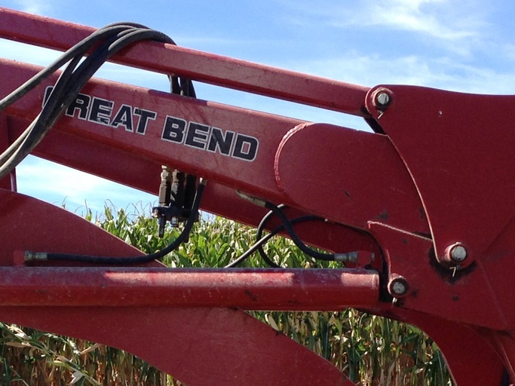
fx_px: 1473
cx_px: 173
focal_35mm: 99
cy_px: 406
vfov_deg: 14.6
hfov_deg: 19.8
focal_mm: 4.13
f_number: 2.4
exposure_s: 1/809
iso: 50
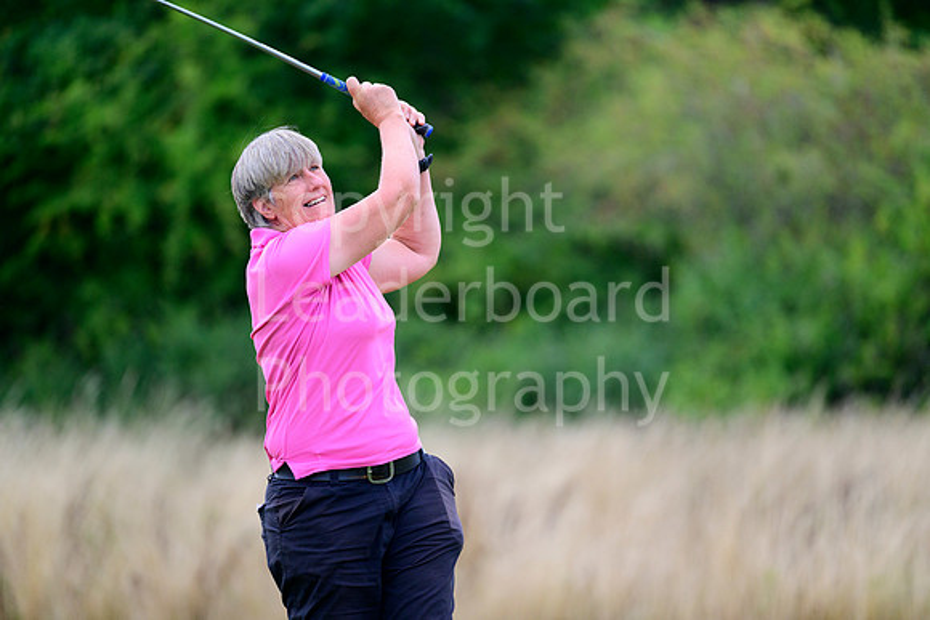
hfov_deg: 6.1
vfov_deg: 4.0
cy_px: 310
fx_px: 8785
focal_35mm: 340
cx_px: 465
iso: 1000
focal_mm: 340
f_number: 5.3
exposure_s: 1/2000
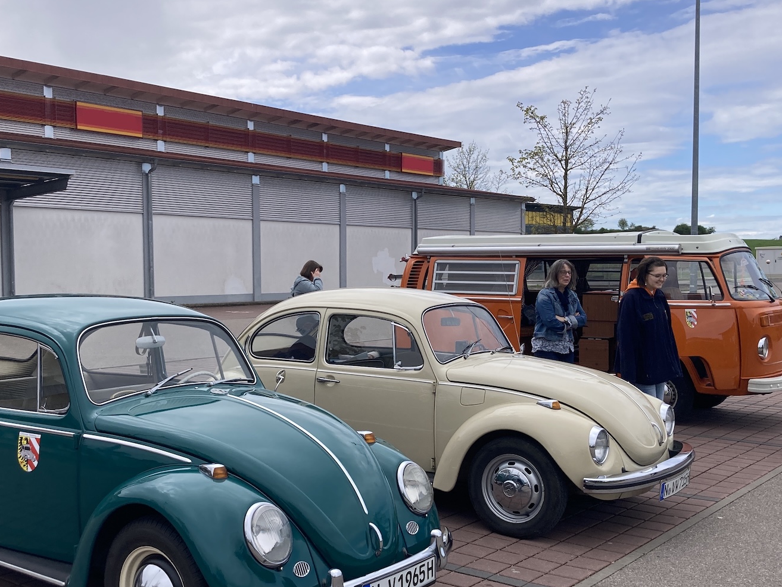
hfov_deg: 43.8
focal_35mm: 43
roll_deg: +0.3
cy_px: 344
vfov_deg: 33.5
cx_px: 356
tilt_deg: -3.0
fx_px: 971
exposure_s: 1/1869
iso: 20
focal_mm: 3.99
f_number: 1.8
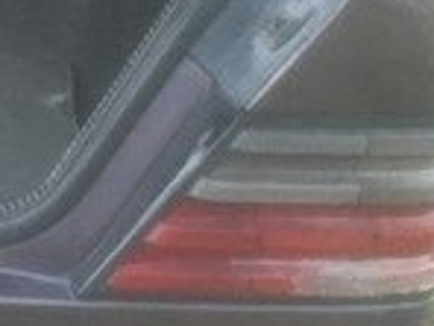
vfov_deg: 10.9
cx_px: -349
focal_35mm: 129
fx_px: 1617
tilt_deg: -20.5
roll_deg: -0.8
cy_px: -219
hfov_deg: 13.7
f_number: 2.2
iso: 200
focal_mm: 4.15
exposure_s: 1/33
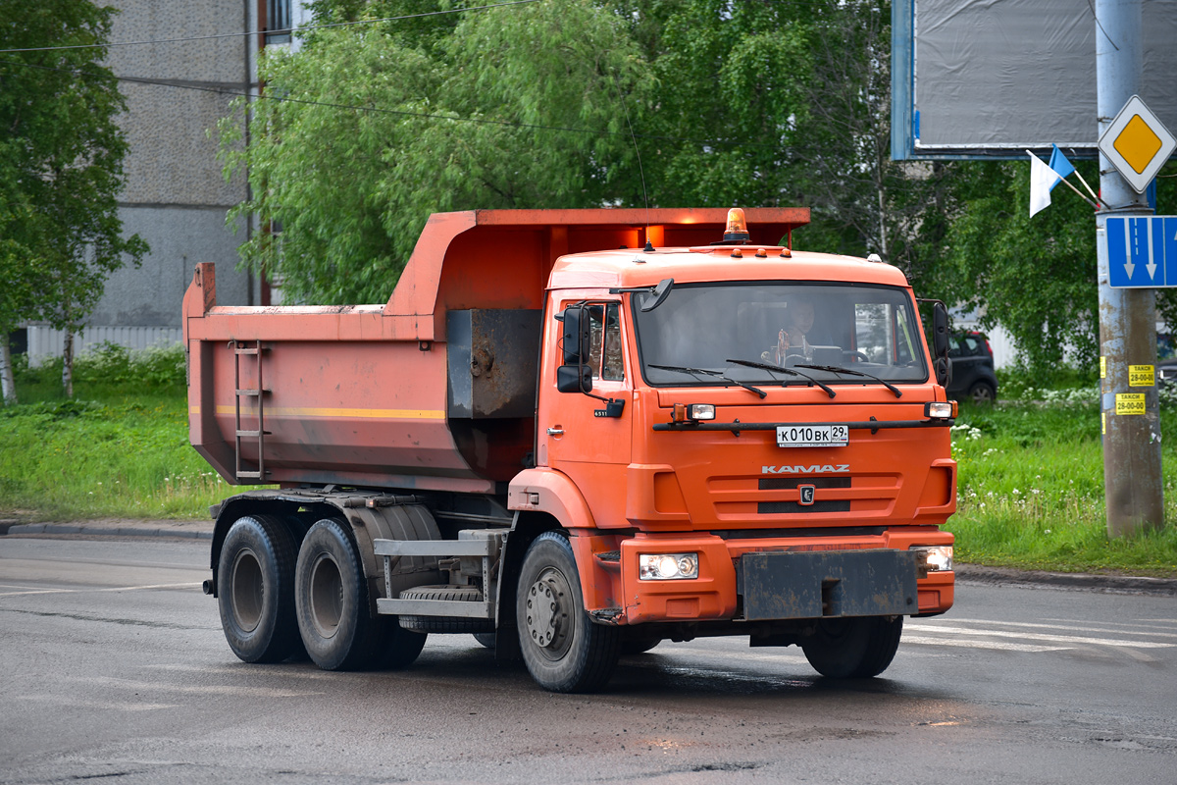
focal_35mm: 140
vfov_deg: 9.8
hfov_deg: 14.7
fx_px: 4577
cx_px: 588
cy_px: 392
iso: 640
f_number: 4.8
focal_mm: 140
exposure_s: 1/200
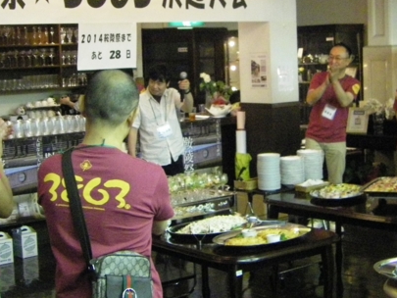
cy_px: 89
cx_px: 236
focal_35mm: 75
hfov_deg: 25.9
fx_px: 860
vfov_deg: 19.6
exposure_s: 1/50
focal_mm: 6.3
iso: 640
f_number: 3.5
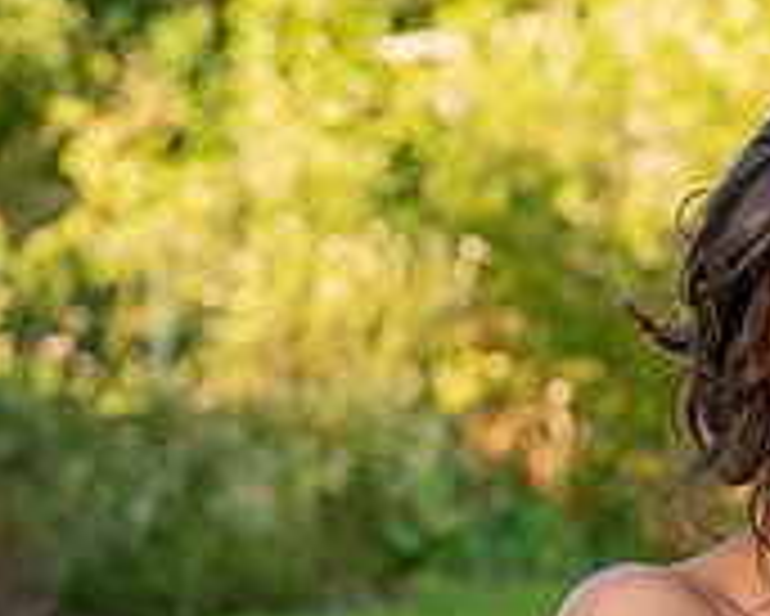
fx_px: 6179
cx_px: 932
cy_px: 816
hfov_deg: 7.1
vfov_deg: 5.7
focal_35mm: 271
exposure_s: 1/200
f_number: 5.6
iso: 200
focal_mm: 85
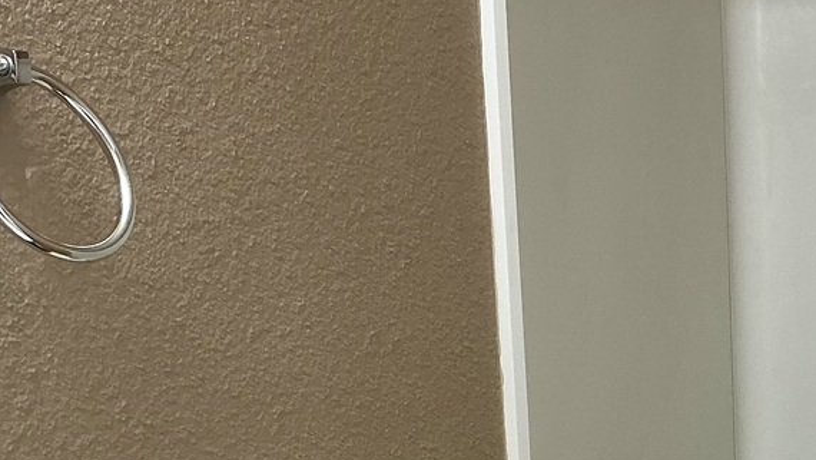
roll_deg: +1.8
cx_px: 823
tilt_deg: -10.9
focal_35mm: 77
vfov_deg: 14.7
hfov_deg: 26.0
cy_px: 668
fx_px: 1667
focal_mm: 3
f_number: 1.8
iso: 50
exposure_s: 1/60
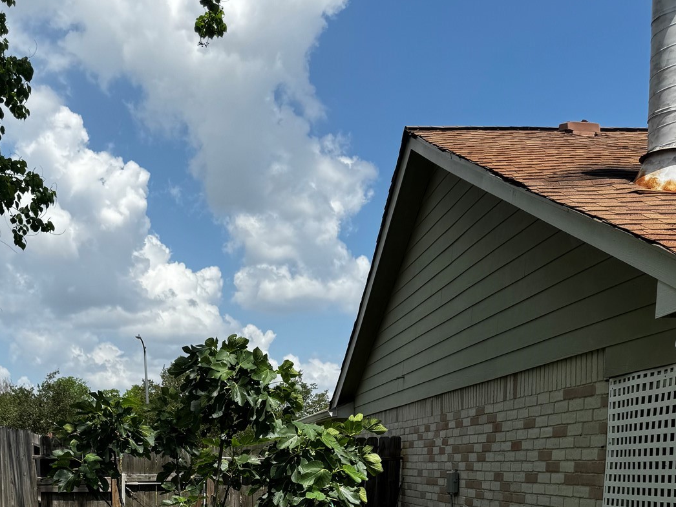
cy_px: 596
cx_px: 225
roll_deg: +0.0
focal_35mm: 47
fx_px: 918
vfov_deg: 27.5
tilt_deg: -7.5
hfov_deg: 39.9
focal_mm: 6.76
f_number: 1.78
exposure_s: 1/4049
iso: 80
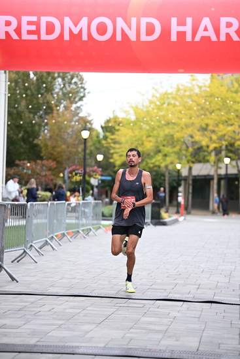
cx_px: 120
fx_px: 989
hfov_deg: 13.8
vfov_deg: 20.6
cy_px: 180
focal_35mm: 99
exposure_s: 1/640
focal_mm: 99
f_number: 2.8
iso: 1250
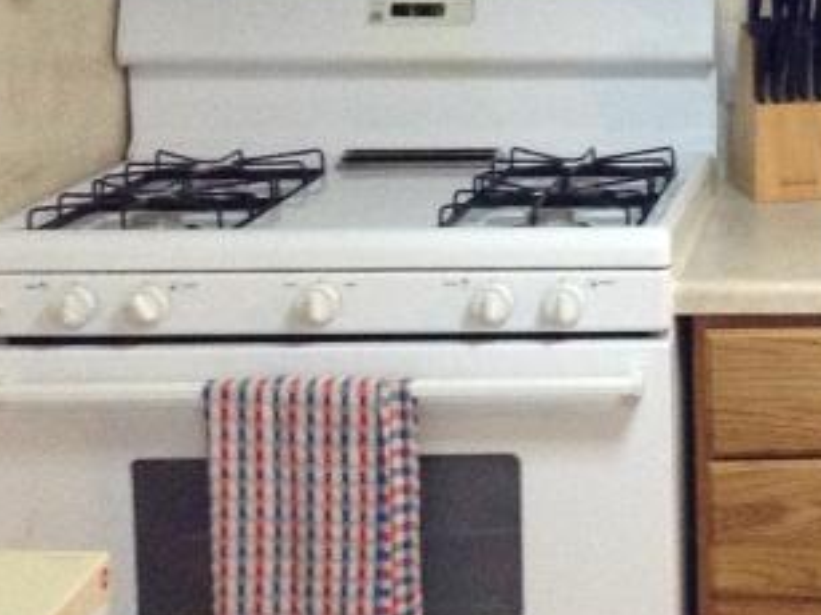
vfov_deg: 13.4
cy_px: 136
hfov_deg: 17.1
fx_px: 2608
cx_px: 984
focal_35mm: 110
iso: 250
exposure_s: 1/20
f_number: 2.4
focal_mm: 3.3
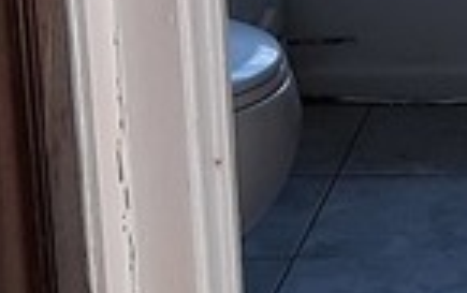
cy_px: -219
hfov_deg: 10.3
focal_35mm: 197
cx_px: 705
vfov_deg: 6.5
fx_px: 2510
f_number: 2
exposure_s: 1/50
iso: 32
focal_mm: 4.6
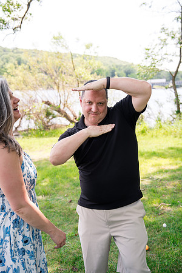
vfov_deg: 50.7
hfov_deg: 35.1
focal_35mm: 38
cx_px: 91
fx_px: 288
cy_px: 136
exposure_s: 1/250
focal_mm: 38
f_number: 3.5
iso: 160
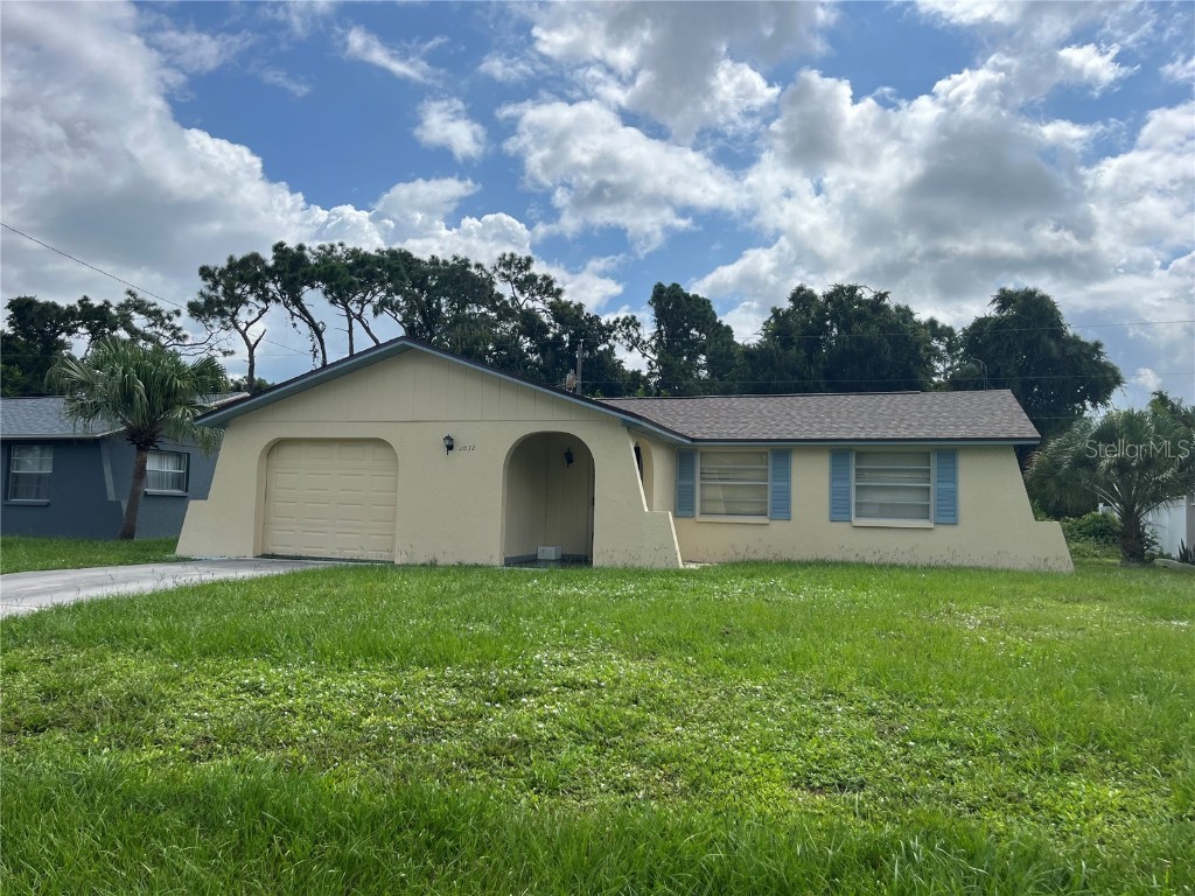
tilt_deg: +2.9
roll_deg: -1.6
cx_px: 598
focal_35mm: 26
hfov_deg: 67.3
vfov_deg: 53.1
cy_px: 448
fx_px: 898
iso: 50
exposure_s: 1/6173
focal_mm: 5.1
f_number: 1.6
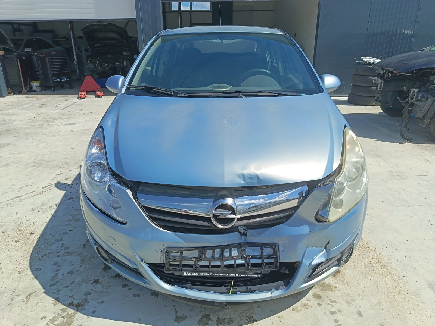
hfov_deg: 71.6
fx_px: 302
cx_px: 218
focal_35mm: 24
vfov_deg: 56.8
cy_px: 163
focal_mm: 5.25
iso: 100
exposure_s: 1/659
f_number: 1.75
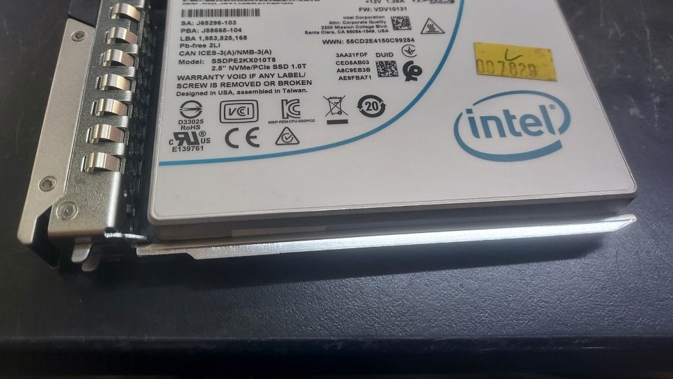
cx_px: 338
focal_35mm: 27
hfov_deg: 69.8
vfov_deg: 42.3
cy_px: 126
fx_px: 482
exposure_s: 1/60
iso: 100
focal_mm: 4.6
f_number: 1.8
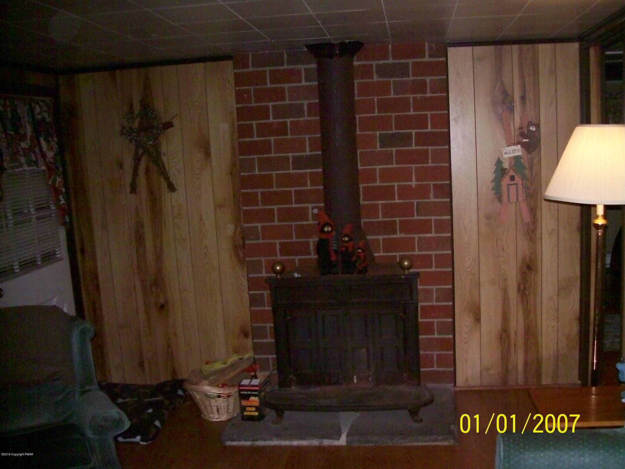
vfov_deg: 39.6
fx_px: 650
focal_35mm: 36
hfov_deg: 51.4
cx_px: 312
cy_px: 234
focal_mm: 6
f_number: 2.7
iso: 160
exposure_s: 1/64
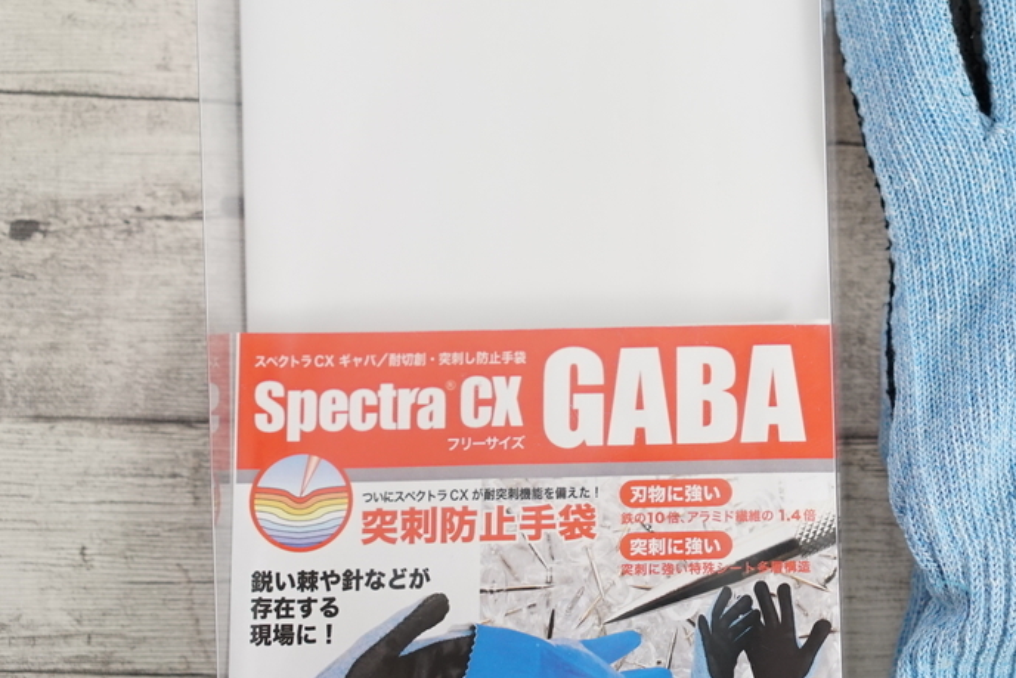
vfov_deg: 14.2
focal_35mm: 96
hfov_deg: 21.0
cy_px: 272
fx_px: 2710
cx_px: 833
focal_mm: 55
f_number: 2.8
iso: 1250
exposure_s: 1/100
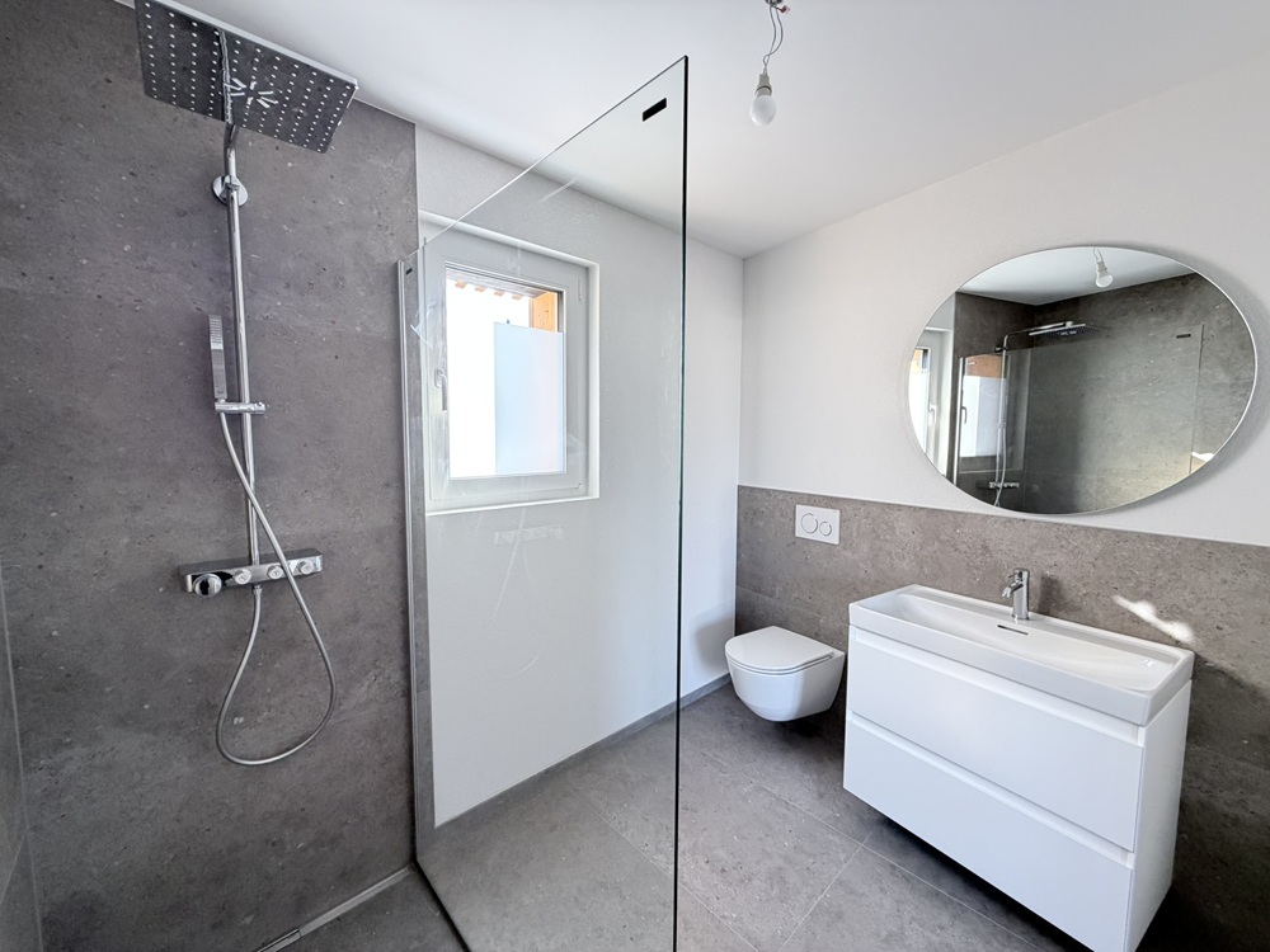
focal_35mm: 14
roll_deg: -0.1
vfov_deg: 85.7
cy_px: 476
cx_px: 635
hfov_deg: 102.1
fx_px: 514
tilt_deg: -4.1
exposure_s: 1/110
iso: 320
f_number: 2.2
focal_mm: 2.22
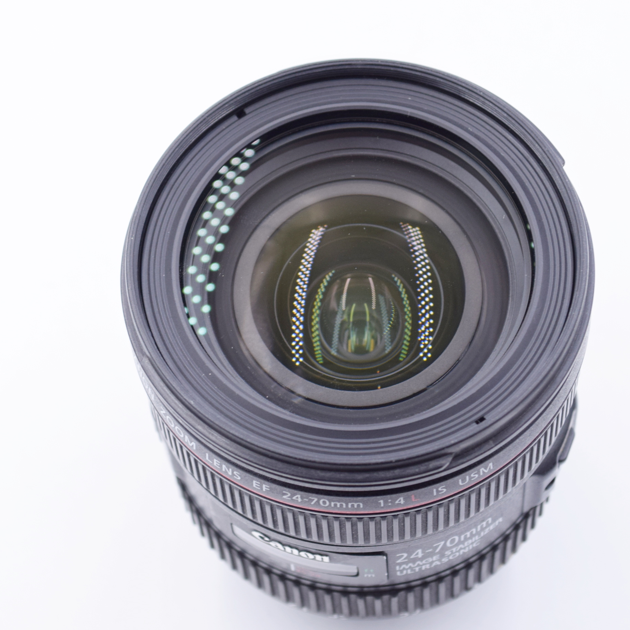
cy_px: 332
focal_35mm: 114
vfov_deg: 15.3
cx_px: 327
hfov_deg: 15.3
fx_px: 2341
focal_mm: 55
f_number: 7.1
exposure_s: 1/125
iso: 400
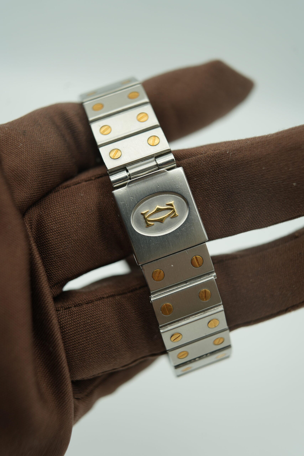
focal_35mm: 35
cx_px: 152
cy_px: 228
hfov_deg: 37.9
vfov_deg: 54.4
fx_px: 443
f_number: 5
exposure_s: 1/250
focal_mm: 35
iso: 400
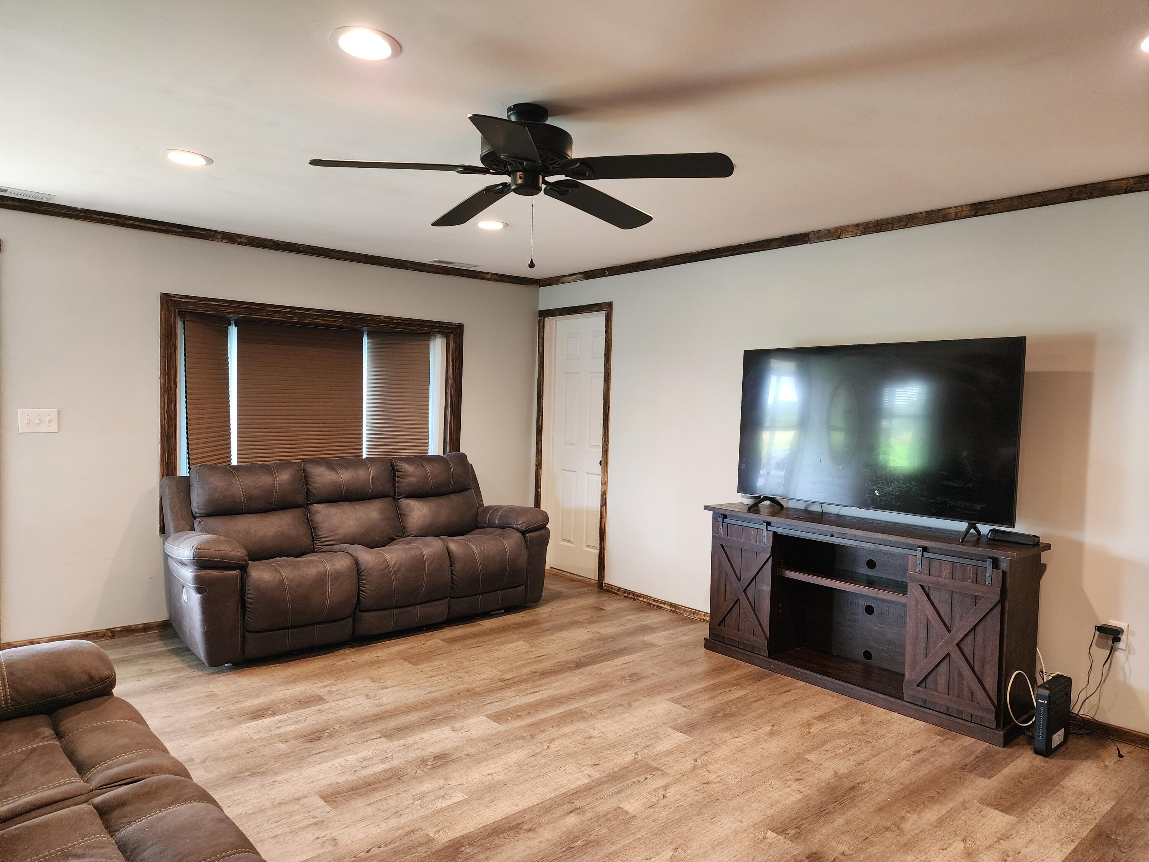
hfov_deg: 73.9
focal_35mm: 23
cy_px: 431
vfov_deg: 58.9
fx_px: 763
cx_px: 574
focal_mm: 6.4
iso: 640
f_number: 1.8
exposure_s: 1/120
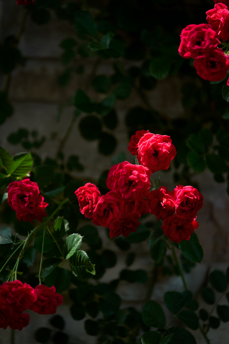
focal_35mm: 135
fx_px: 1288
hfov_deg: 10.2
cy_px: 172
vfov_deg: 15.2
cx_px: 114
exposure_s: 1/1250
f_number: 2.8
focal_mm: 135
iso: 100
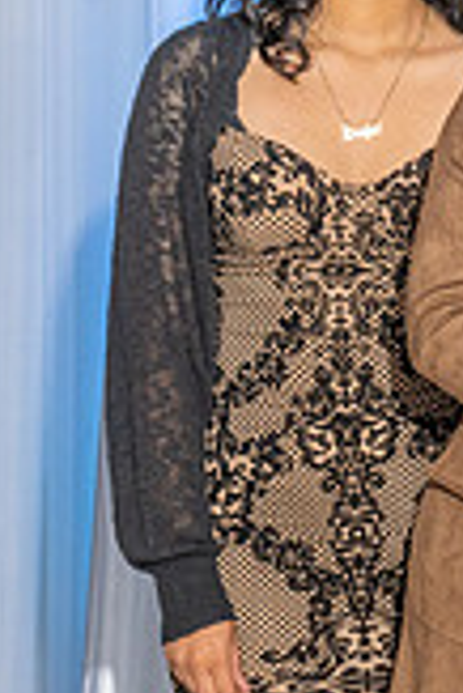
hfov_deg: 7.2
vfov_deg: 11.1
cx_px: 901
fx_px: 3561
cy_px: 325
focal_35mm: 185
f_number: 5.6
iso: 800
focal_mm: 52
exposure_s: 1/160
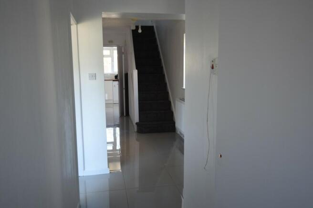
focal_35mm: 30
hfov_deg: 61.9
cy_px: 104
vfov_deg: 43.6
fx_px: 261
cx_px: 156
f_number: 5.6
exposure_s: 1/10
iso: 100
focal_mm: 20
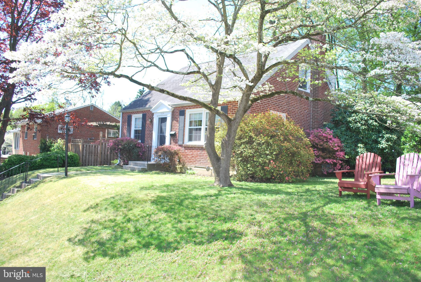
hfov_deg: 67.3
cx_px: 210
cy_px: 141
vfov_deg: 48.0
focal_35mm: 27
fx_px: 316
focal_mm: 18
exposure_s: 1/200
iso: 100
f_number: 5.6
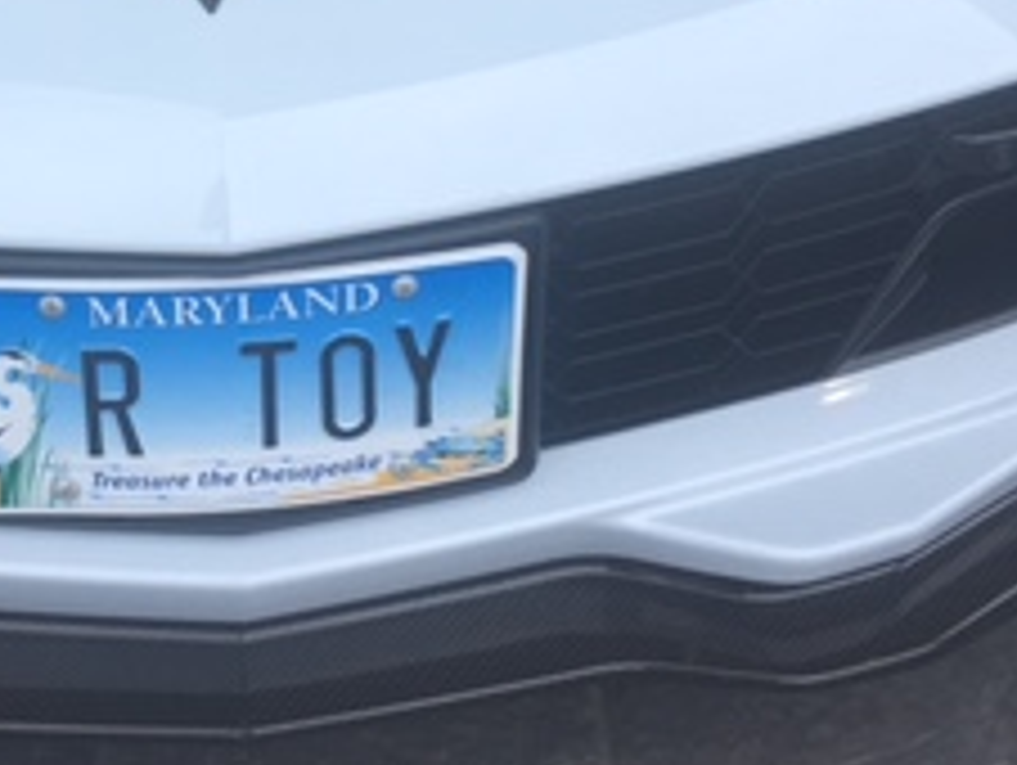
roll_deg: +0.6
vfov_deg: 17.2
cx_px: 153
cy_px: -140
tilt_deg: -21.7
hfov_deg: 23.3
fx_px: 2412
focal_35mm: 82
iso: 25
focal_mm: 4.15
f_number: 2.2
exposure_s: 1/545
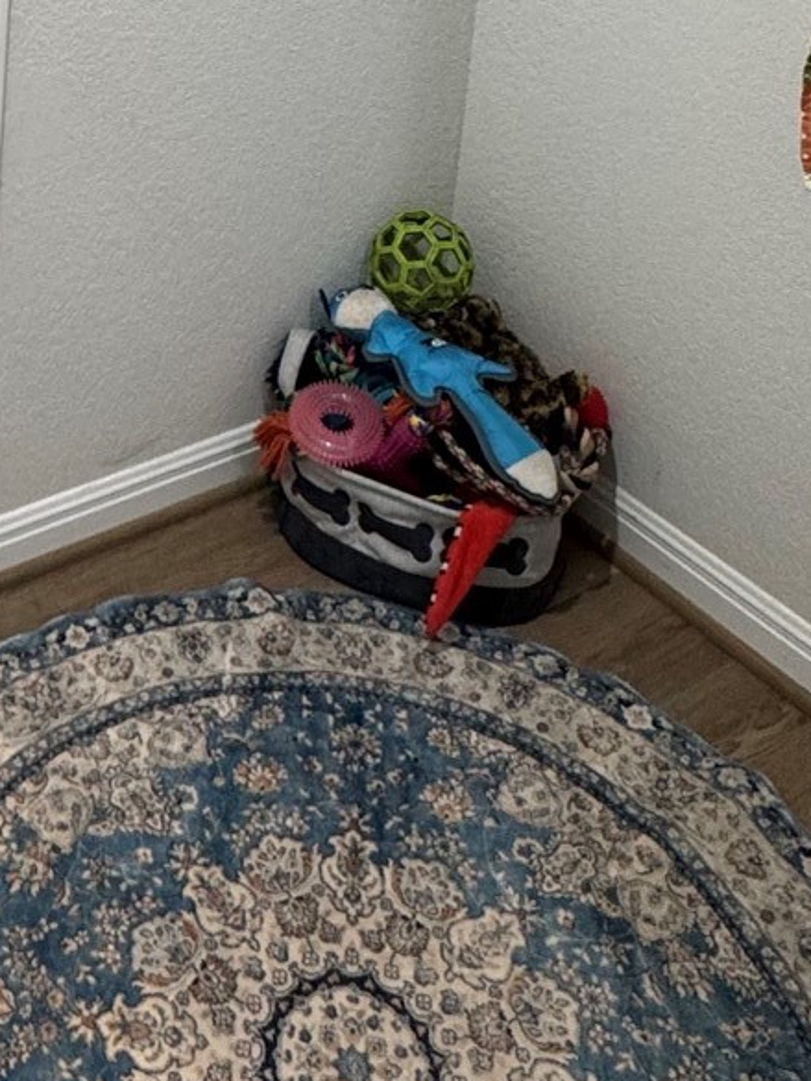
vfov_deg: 32.2
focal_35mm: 49
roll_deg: -4.1
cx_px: 211
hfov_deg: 29.3
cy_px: -222
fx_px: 1530
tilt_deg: -9.6
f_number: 2.2
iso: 200
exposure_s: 1/60
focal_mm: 2.22
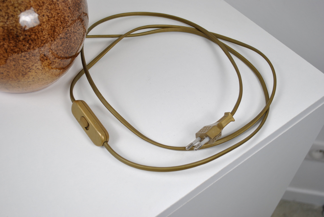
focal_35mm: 44
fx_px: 392
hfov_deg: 44.9
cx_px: 162
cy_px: 108
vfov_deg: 31.0
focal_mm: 29
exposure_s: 1/30
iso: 200
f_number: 5
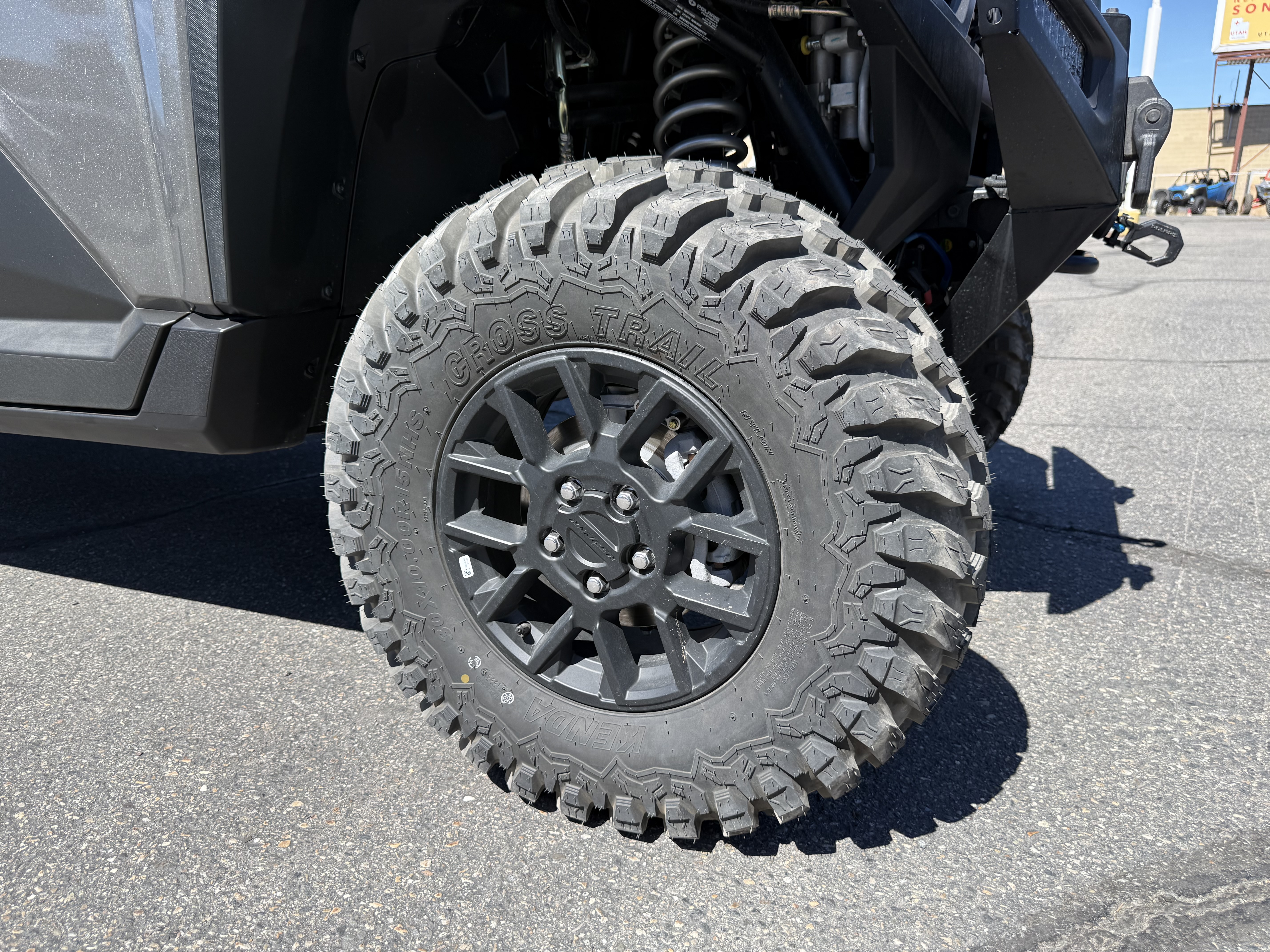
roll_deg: +0.7
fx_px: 881
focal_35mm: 24
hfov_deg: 71.6
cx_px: 635
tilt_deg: -15.4
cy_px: 476
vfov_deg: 56.8
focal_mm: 6.76
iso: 80
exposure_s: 1/1585
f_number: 1.78
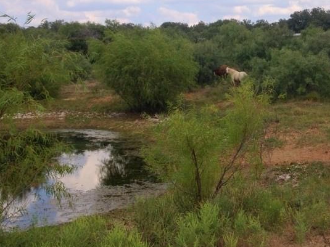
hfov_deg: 28.8
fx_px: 639
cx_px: 223
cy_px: 94
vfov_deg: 21.9
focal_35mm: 67
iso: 50
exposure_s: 1/1577
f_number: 2.4
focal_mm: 4.28
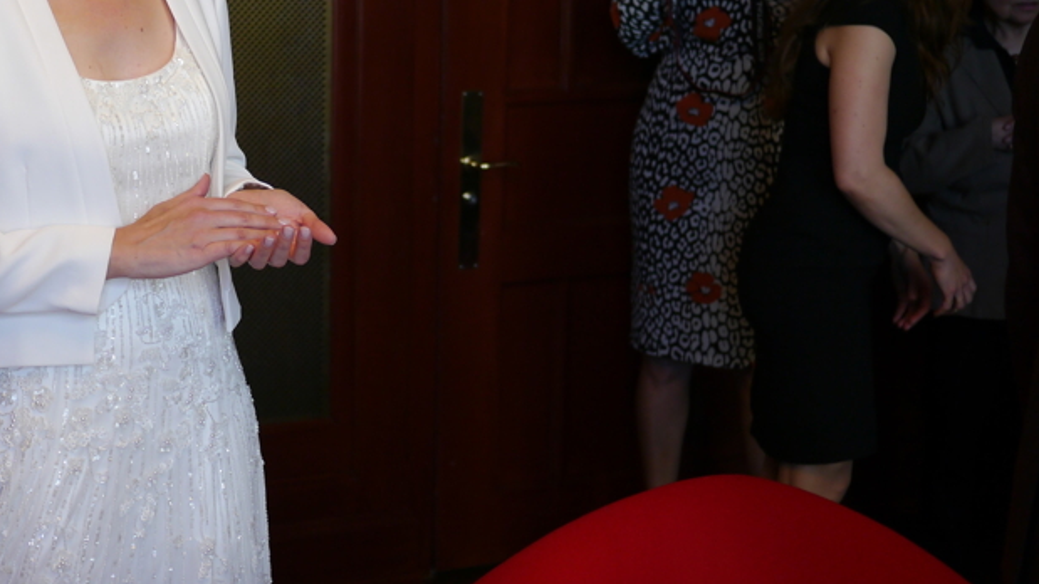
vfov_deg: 16.1
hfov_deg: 28.1
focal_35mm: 75
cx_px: 372
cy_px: 213
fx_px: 2066
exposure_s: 1/200
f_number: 1.7
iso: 160
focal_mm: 20
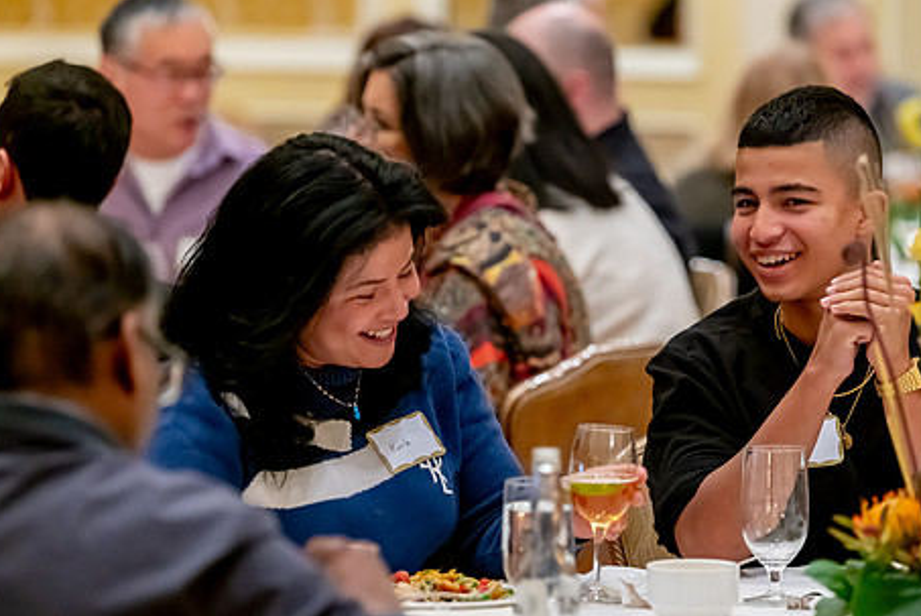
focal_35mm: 214
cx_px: 562
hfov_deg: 9.6
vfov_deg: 6.4
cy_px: 295
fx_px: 5480
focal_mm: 160
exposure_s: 1/200
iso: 5000
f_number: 2.8
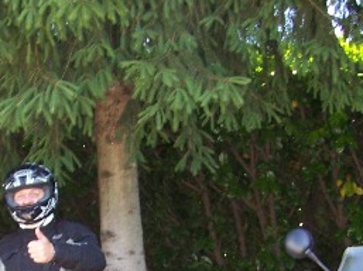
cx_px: 107
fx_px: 1110
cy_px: 318
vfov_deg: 13.6
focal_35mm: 106
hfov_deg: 18.5
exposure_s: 1/125
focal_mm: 5.6
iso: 160
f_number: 2.7
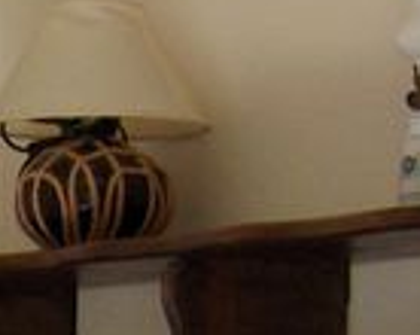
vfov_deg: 5.3
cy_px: 1007
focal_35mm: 277
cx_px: -575
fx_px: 3438
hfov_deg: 6.6
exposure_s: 1/250
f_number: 2.8
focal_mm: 8
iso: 100
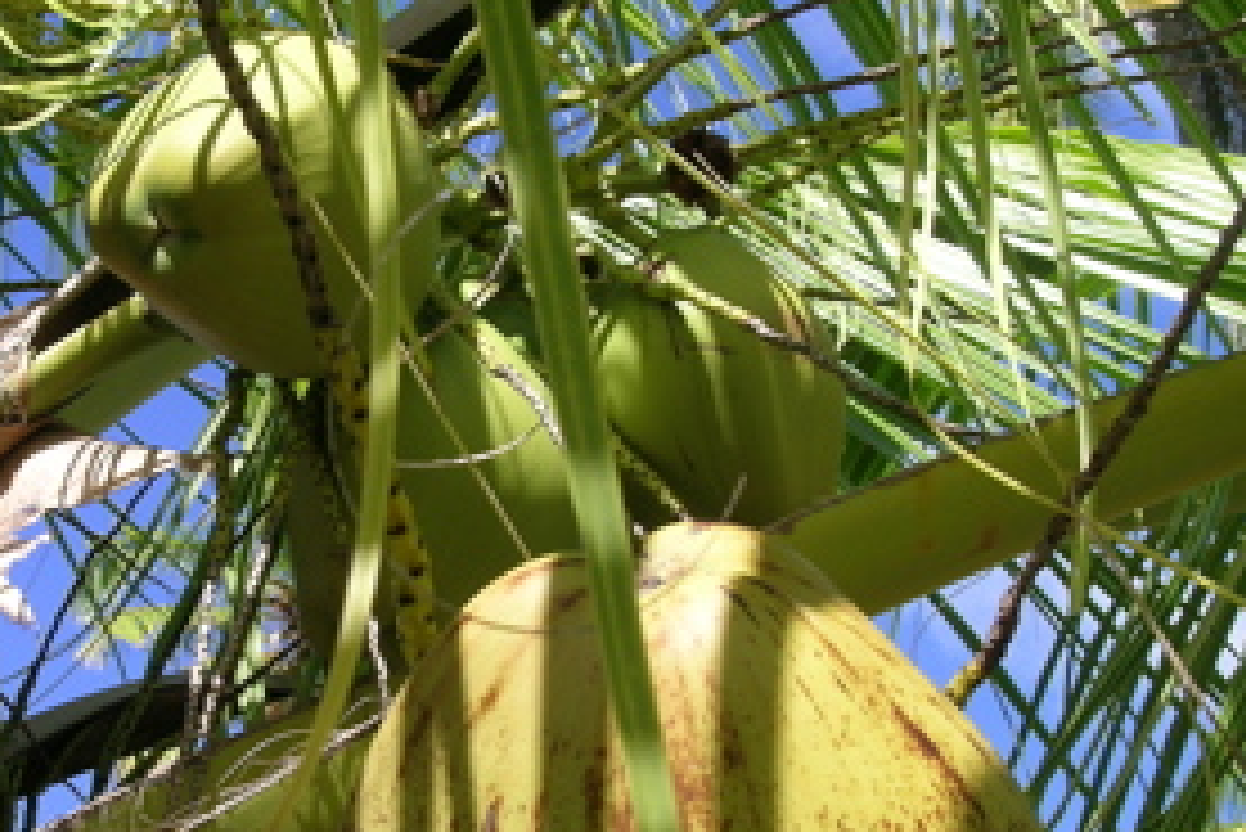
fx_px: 2632
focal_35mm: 76
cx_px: 297
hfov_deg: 26.3
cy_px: 535
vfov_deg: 17.9
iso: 50
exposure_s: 1/172
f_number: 6.6
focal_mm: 9.5
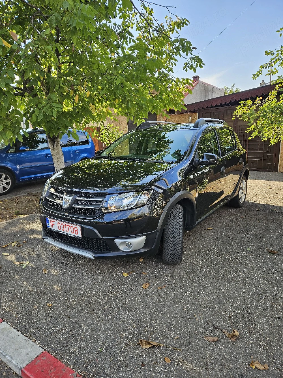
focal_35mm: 23
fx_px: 251
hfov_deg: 58.9
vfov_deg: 73.9
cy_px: 189
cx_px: 142
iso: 25
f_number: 1.8
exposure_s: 1/312
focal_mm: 5.4
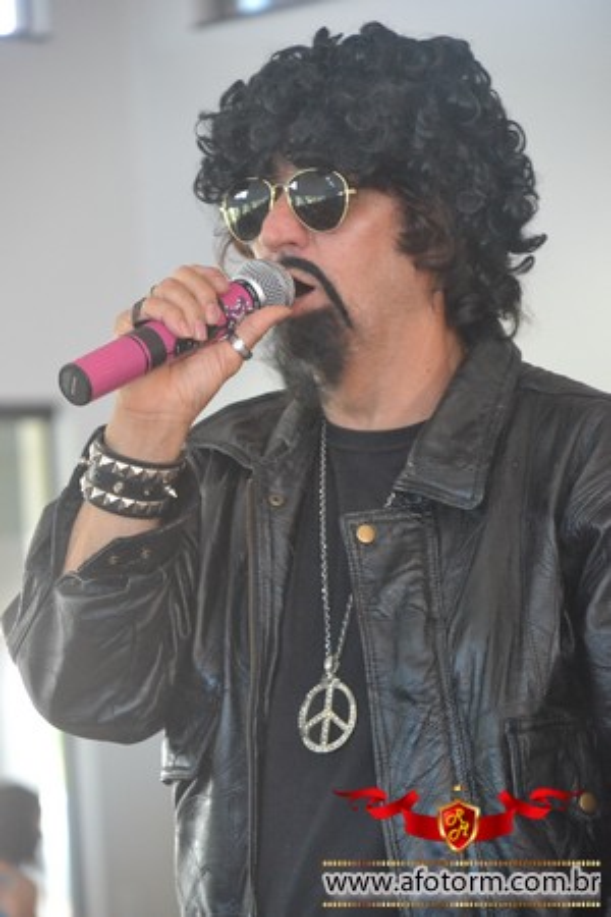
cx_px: 306
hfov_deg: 6.8
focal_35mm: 202
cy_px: 458
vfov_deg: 10.2
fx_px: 5155
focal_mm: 135
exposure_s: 1/50
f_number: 5.6
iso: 3200
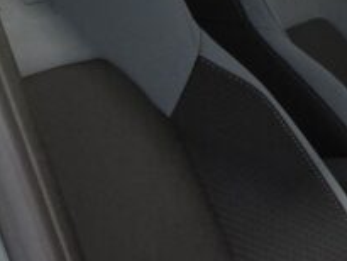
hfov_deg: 13.7
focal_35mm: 115
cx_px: 755
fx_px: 1153
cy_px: 207
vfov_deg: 12.8
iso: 320
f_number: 1.8
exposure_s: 1/90.1
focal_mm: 5.4
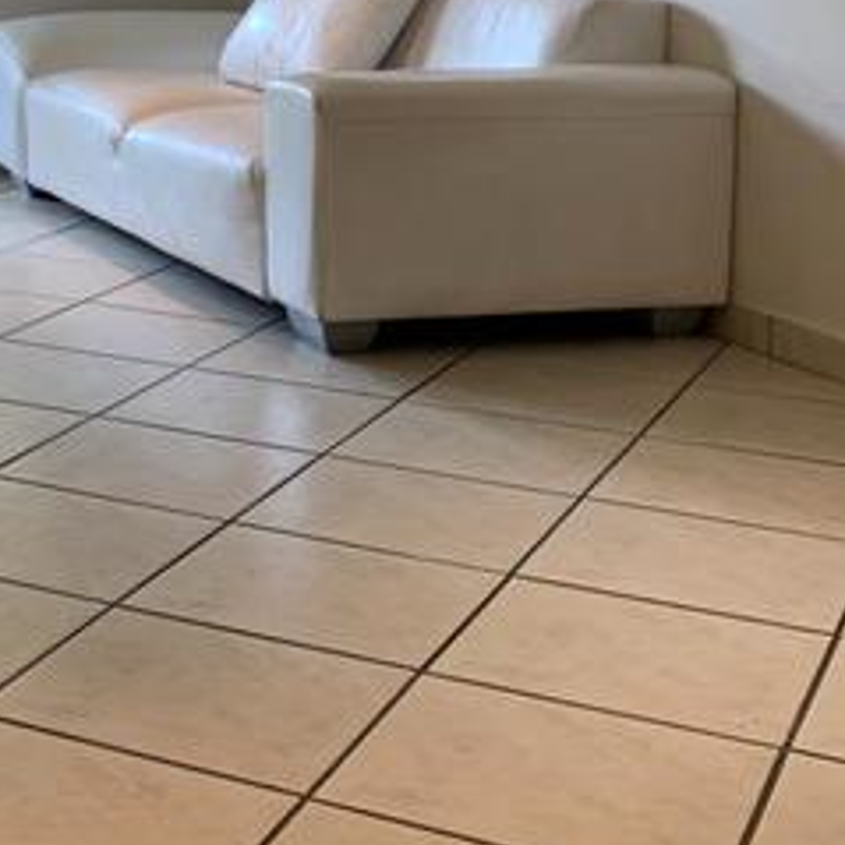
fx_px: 2127
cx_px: -170
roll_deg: -0.6
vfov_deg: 21.7
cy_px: 18
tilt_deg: -5.4
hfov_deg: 20.9
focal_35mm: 77
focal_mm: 4.25
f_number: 1.8
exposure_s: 1/100
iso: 50
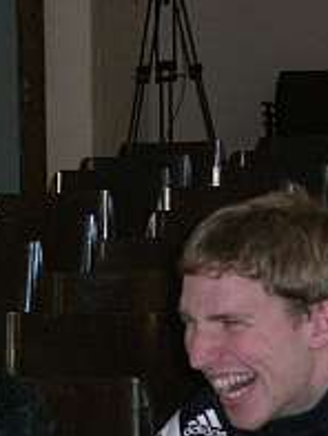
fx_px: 2562
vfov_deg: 9.7
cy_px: 292
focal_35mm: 203
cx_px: -100
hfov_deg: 7.2
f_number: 5.4
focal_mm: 16.51
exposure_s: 1/60
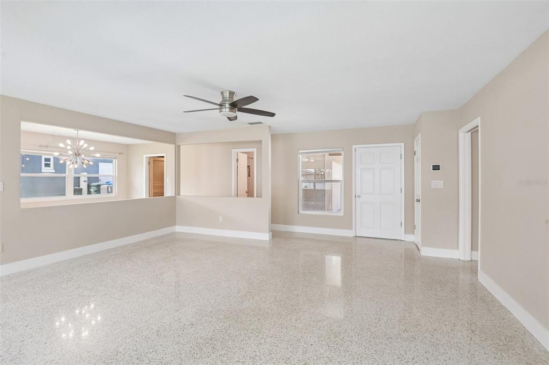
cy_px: 182
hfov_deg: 96.8
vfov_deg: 73.7
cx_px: 274
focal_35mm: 16
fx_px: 244
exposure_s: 1/60
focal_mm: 16
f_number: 8
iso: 400
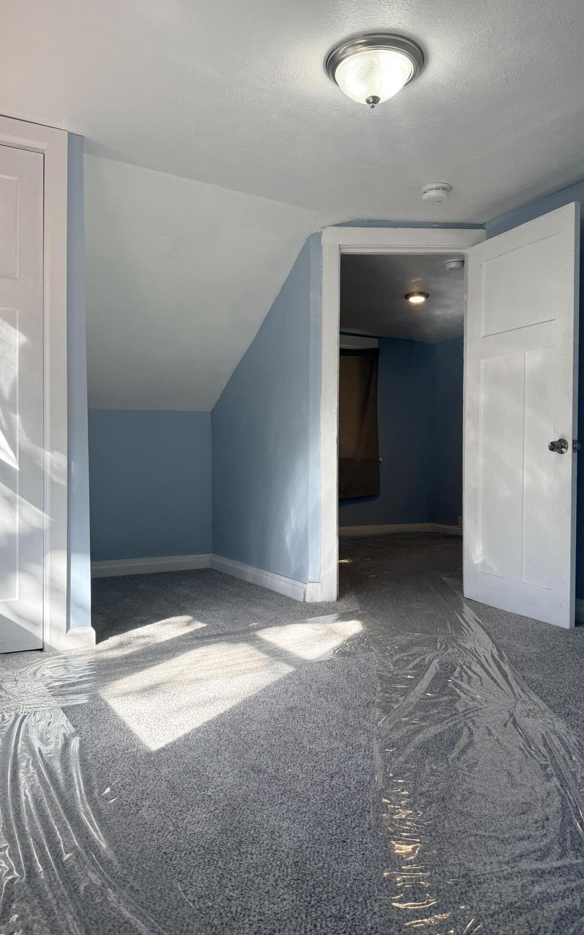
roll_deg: +0.7
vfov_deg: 70.4
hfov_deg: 47.6
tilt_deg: +0.7
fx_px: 662
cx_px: 277
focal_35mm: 26
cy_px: 475
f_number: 1.78
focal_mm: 6.76
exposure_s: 1/275
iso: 100
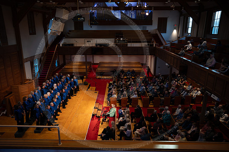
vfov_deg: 47.9
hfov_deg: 67.4
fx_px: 172
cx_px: 110
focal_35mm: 27
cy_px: 77
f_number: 1.8
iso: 250
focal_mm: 24
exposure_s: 1/160
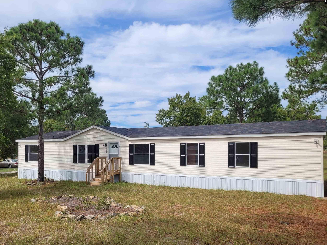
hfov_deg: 56.5
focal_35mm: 32
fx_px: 302
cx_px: 136
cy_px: 148
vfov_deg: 43.9
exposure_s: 1/2333
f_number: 1.8
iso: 40
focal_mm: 5.4
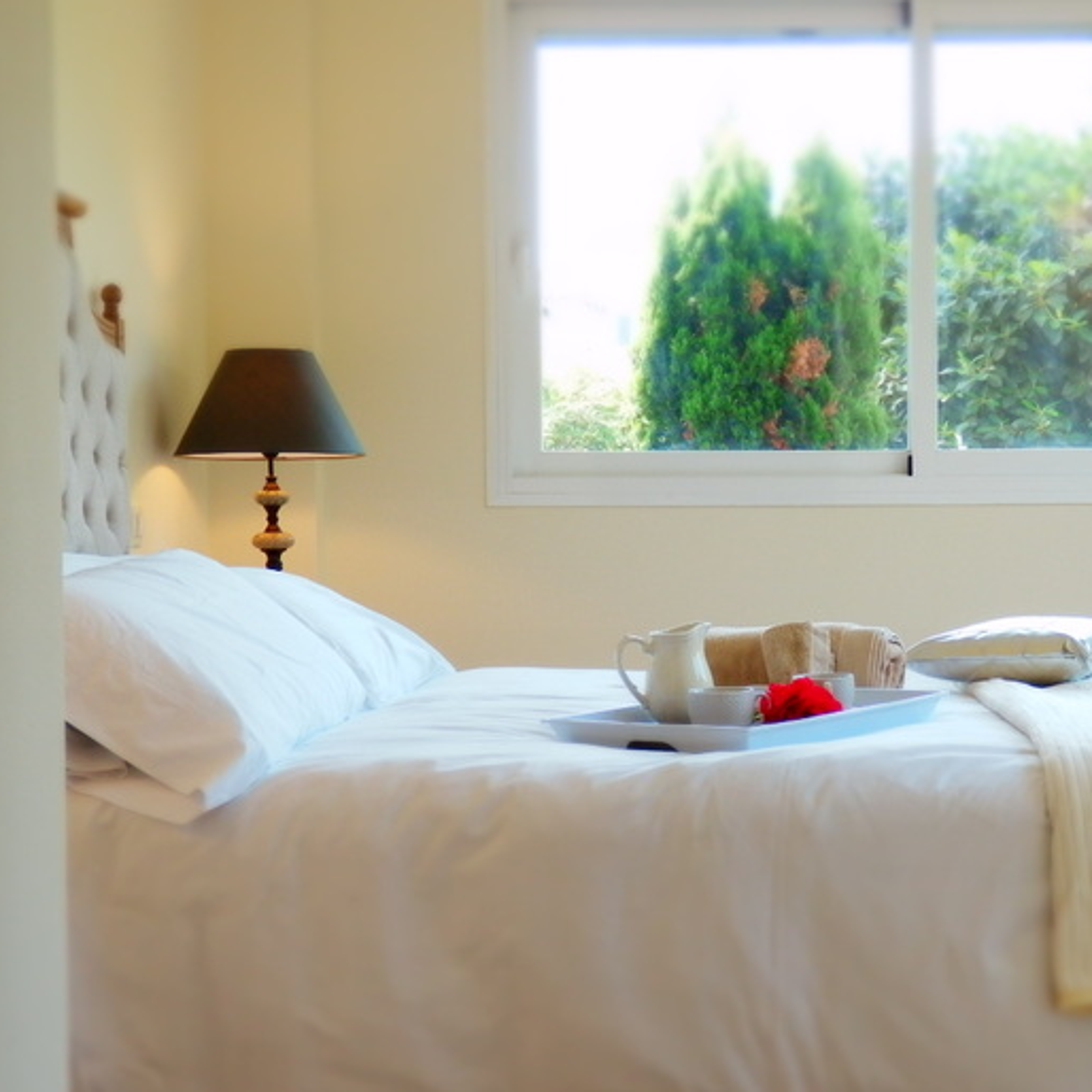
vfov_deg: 31.1
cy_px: 563
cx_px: 737
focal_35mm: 55
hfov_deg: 30.8
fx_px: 1963
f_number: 3.7
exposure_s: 1/80
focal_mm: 7.3
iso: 160
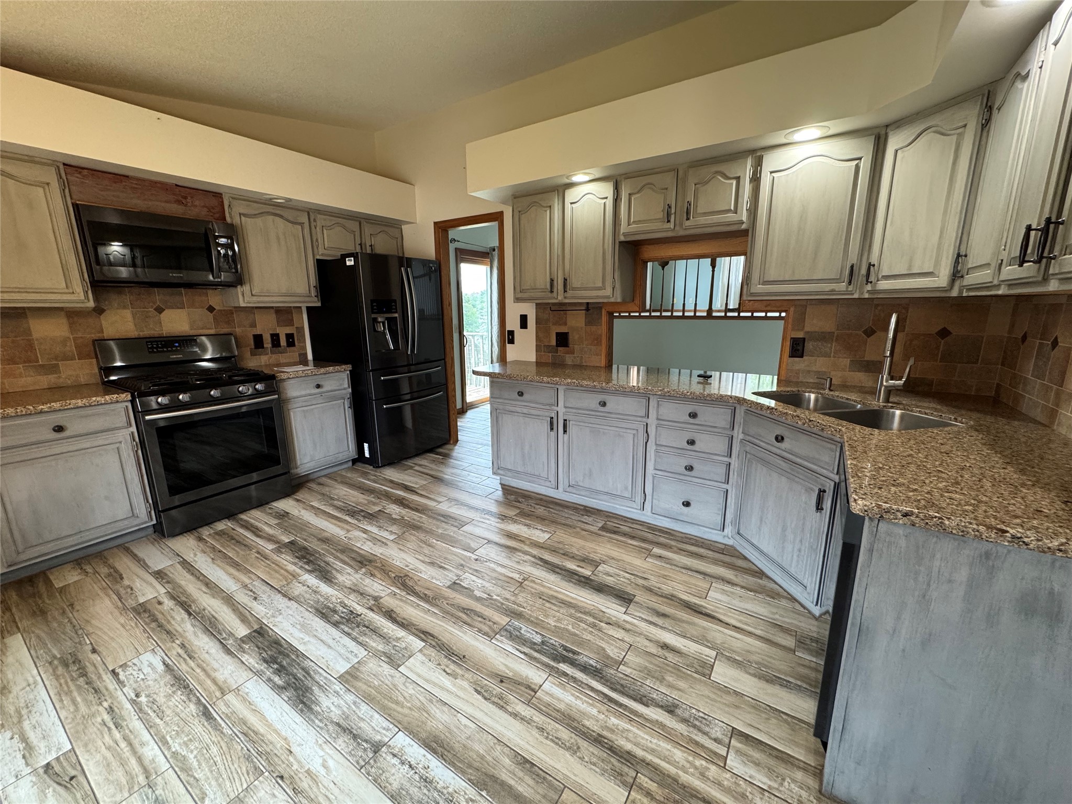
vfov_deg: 85.7
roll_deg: -0.1
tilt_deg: -11.9
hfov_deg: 102.1
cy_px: 402
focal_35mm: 14
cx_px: 536
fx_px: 434
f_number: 2.2
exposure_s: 1/120
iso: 250
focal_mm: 2.22
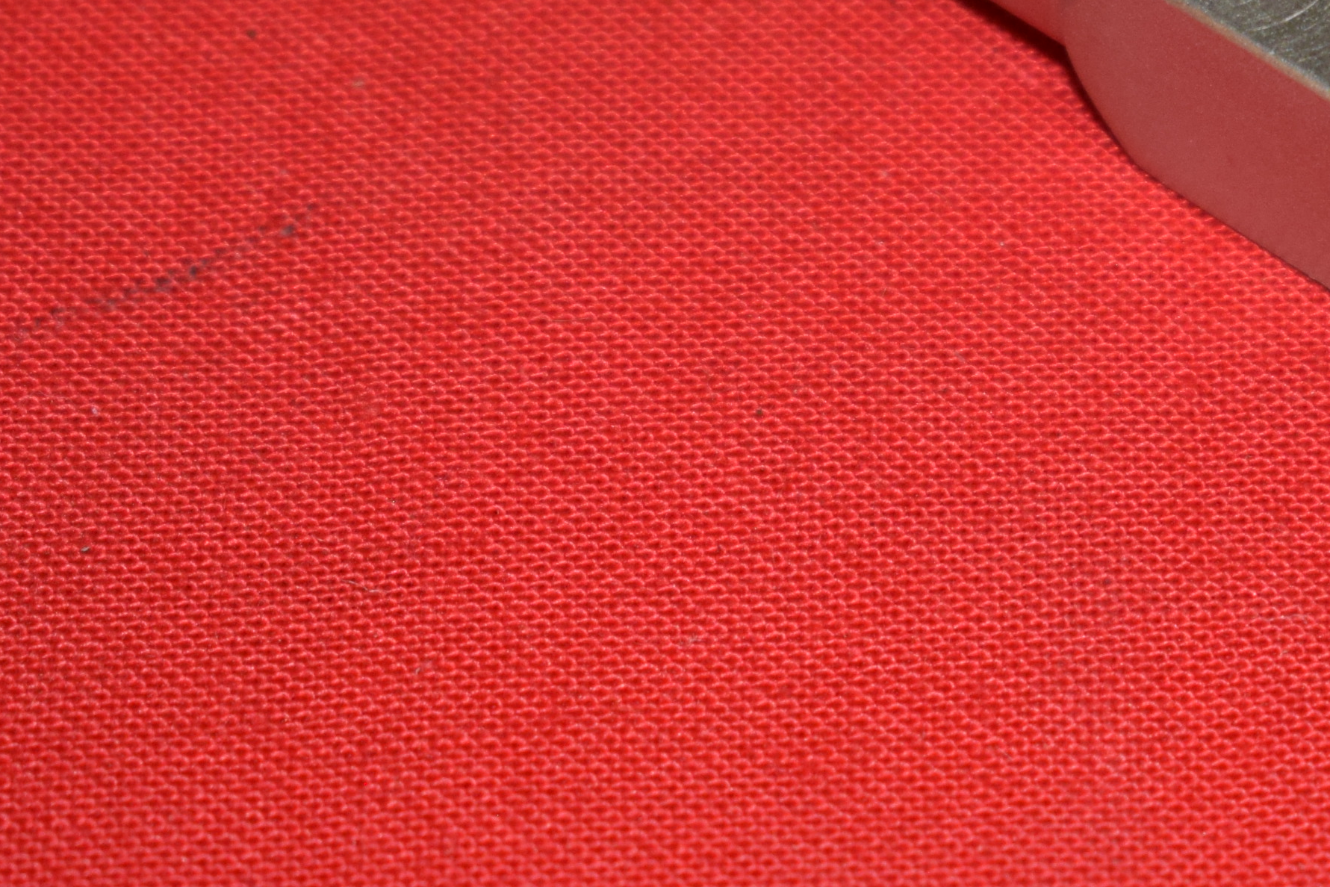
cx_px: 1418
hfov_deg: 9.8
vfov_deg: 6.6
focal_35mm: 208
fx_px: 7695
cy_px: 112
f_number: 5.6
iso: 640
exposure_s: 1/100
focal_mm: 55
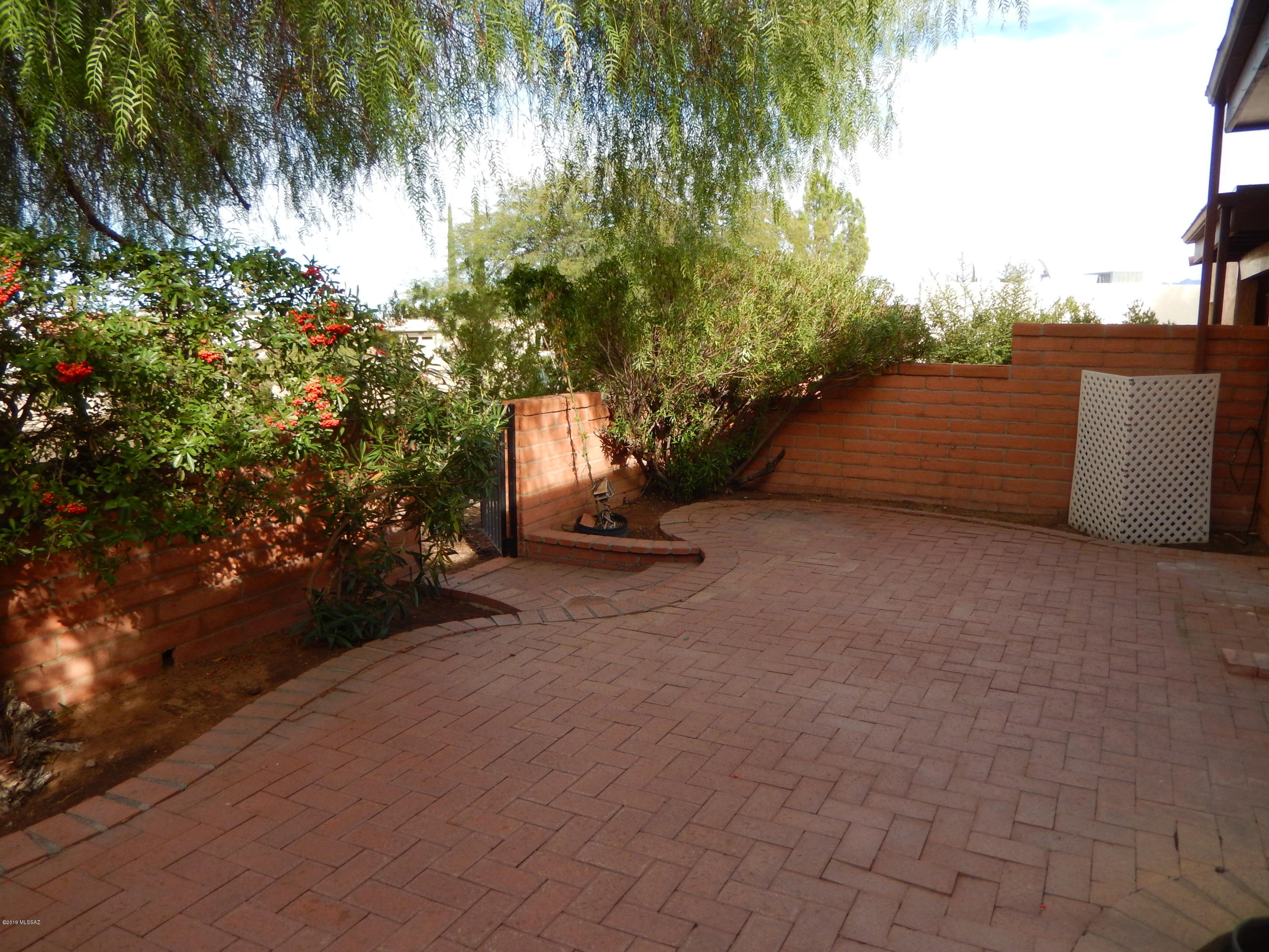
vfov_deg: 54.9
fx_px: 916
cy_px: 476
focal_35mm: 25
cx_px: 634
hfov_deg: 69.4
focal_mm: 4.5
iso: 125
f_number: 3.4
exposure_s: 1/400
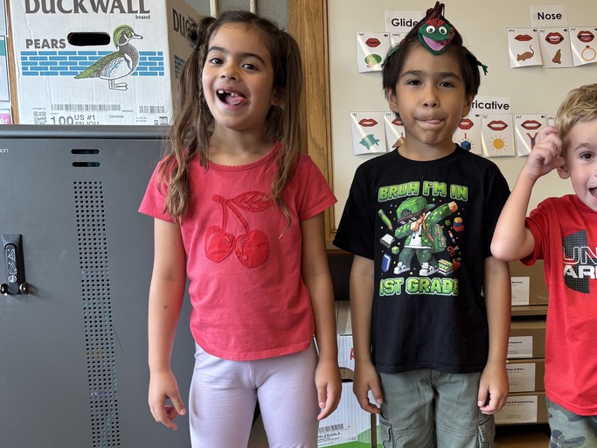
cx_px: 434
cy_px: 276
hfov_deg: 46.5
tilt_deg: -6.8
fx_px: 672
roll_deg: +0.3
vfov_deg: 36.6
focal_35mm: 39
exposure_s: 1/60
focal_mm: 5.96
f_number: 1.6
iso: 80
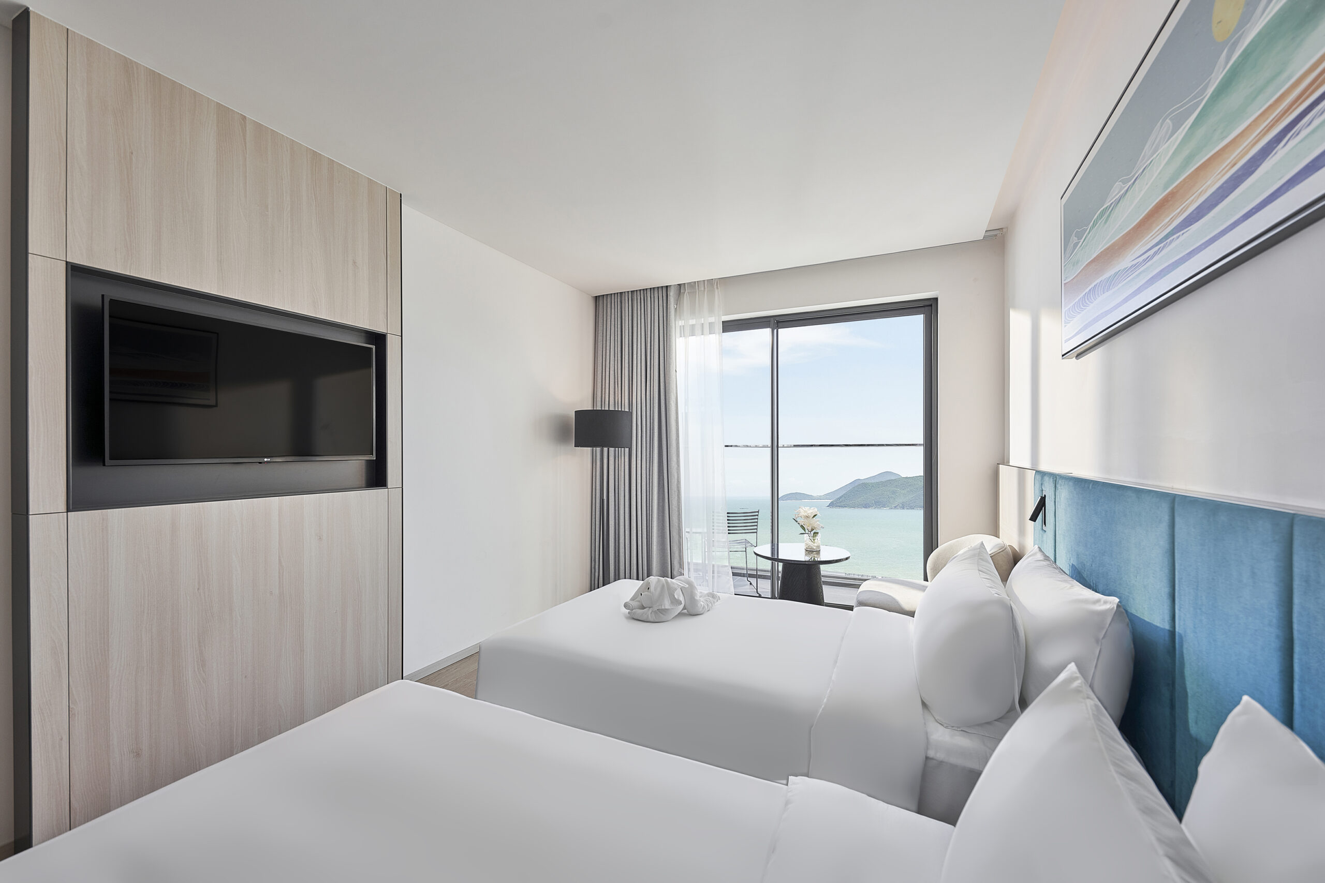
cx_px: 662
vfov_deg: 81.2
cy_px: 442
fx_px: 515
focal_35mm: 14
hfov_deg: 104.3
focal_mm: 14
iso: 100
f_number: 6.3
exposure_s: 1/40
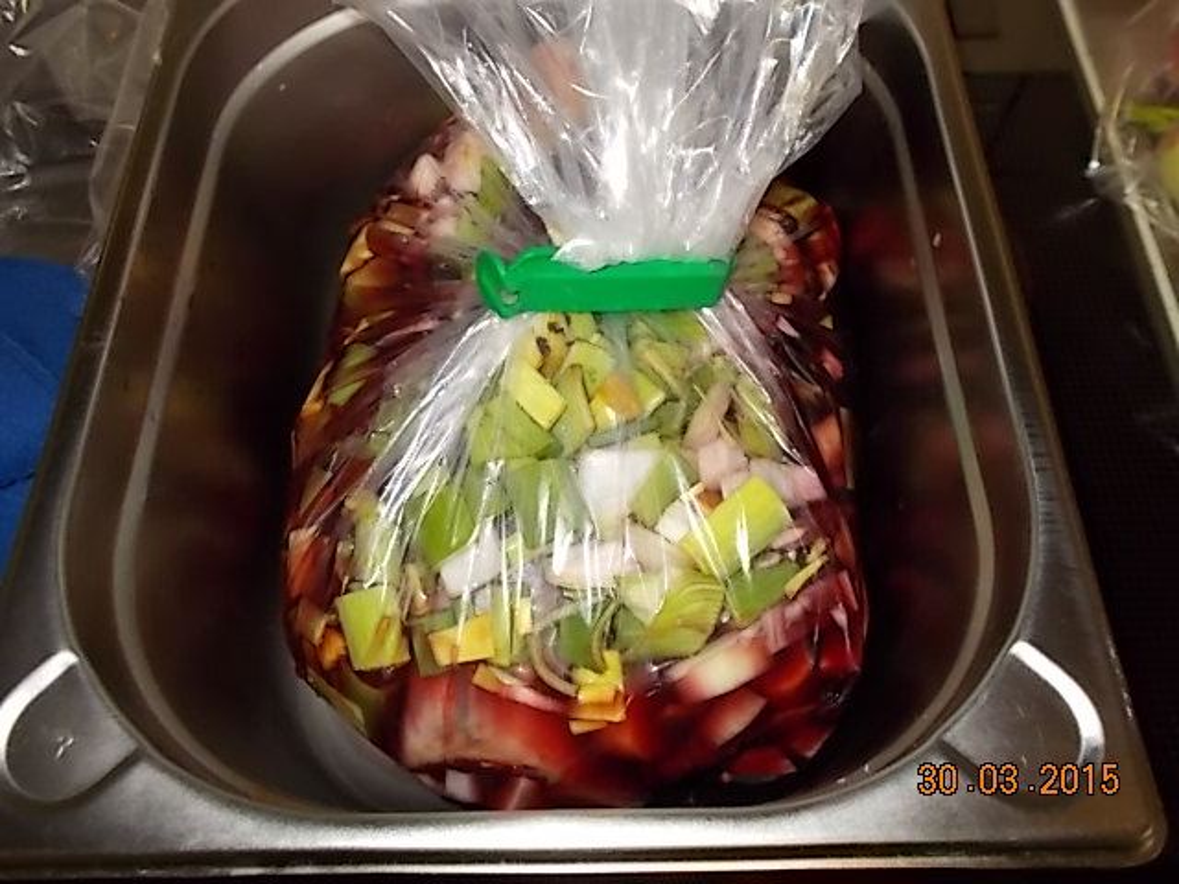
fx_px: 1022
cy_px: 442
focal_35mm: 30
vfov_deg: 46.8
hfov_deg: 60.0
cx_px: 590
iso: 200
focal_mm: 5.3
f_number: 3.4
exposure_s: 1/25
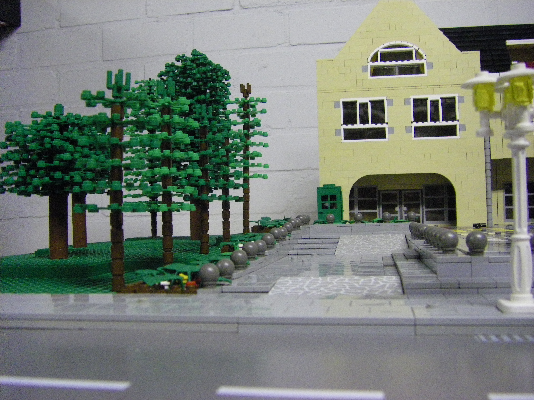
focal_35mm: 38
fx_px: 586
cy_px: 200
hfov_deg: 49.0
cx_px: 267
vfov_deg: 37.7
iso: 800
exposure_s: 1/40
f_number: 3.5
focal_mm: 6.3
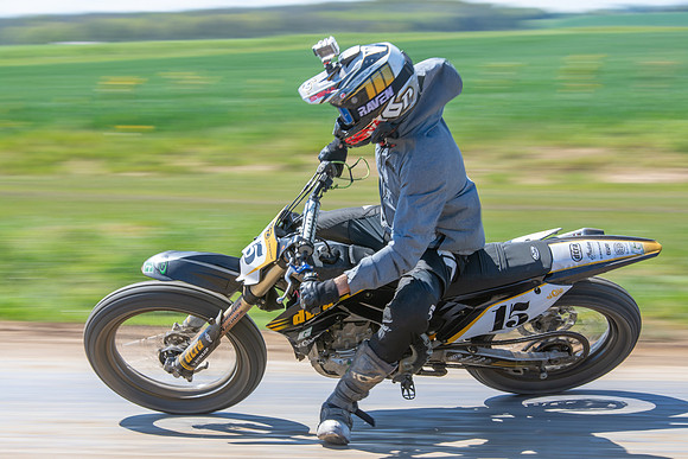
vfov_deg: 9.6
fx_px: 2724
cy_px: 230
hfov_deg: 14.4
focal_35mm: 142
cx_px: 344
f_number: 8
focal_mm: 95
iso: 200
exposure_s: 1/160
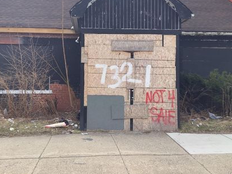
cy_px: 71
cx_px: 113
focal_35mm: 38
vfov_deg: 37.6
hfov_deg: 49.0
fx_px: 255
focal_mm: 3.3
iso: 25
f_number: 2.4
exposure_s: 1/525
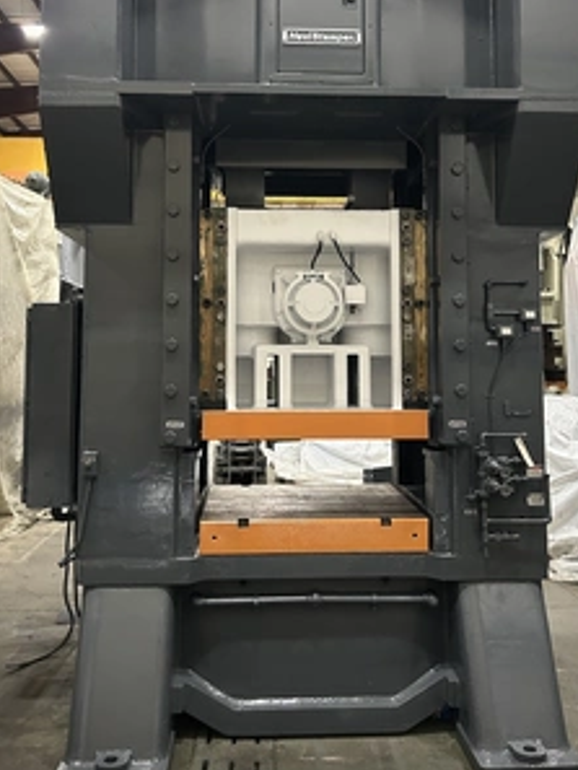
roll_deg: +0.9
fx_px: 779
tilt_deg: +5.7
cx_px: 298
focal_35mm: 35
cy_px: 301
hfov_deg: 40.7
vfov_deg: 52.2
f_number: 1.5
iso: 500
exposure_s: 1/40
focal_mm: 5.7
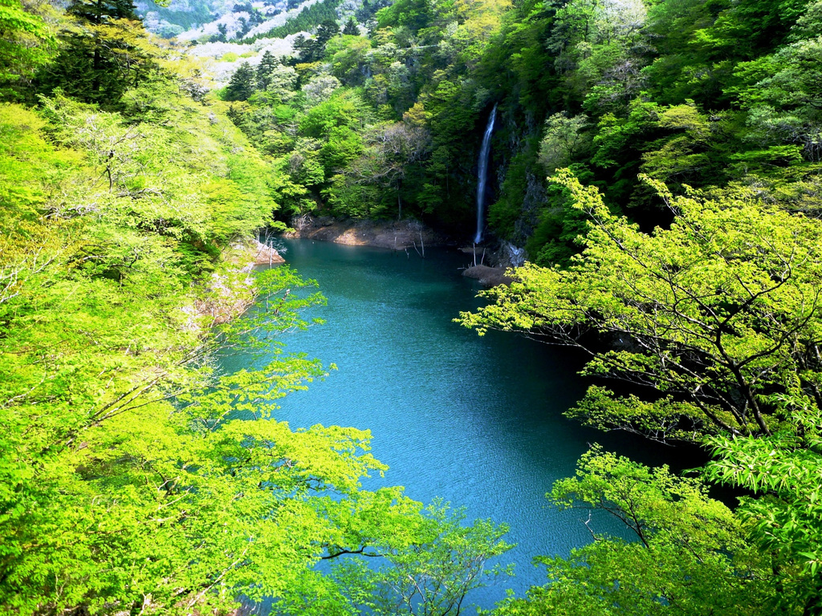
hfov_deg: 63.4
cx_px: 411
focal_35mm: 28
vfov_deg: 49.7
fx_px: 665
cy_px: 308
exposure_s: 1/250
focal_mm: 4.9
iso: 80
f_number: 3.3
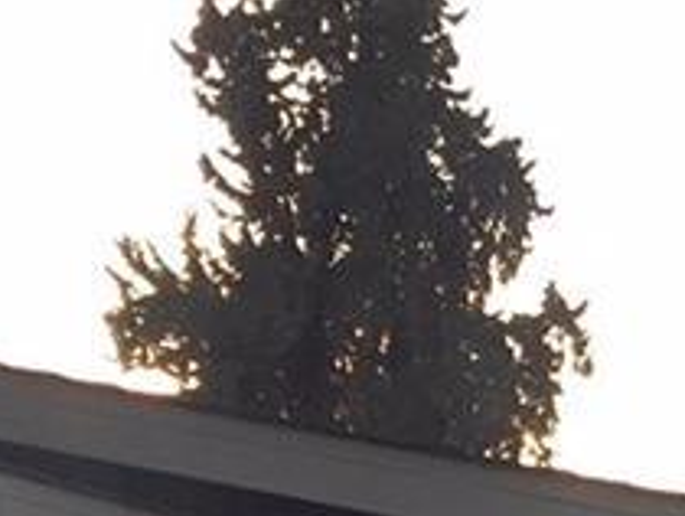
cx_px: 894
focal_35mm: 207
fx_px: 4101
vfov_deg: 6.6
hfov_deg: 9.4
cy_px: 1520
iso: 32
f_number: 2.2
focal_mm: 4.15
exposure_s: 1/416
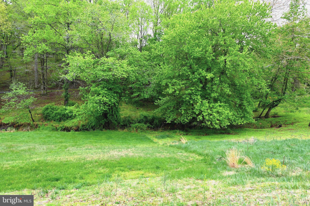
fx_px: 207
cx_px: 155
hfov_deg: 73.7
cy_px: 103
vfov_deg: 53.1
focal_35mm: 24
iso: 80
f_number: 4
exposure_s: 1/100
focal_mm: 24
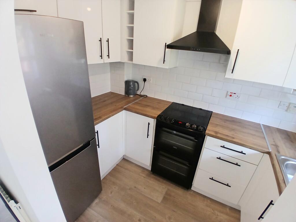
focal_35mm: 17
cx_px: 148
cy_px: 111
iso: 125
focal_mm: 1.4
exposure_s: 1/30
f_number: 2.2
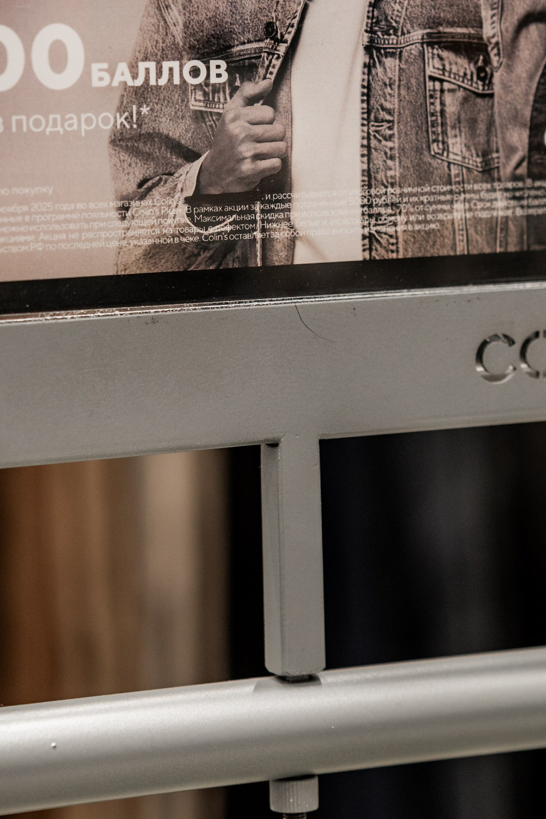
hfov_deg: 9.3
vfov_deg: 14.0
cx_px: 318
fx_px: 3345
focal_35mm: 147
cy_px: 329
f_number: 3.5
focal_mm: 63
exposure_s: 1/250
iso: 800
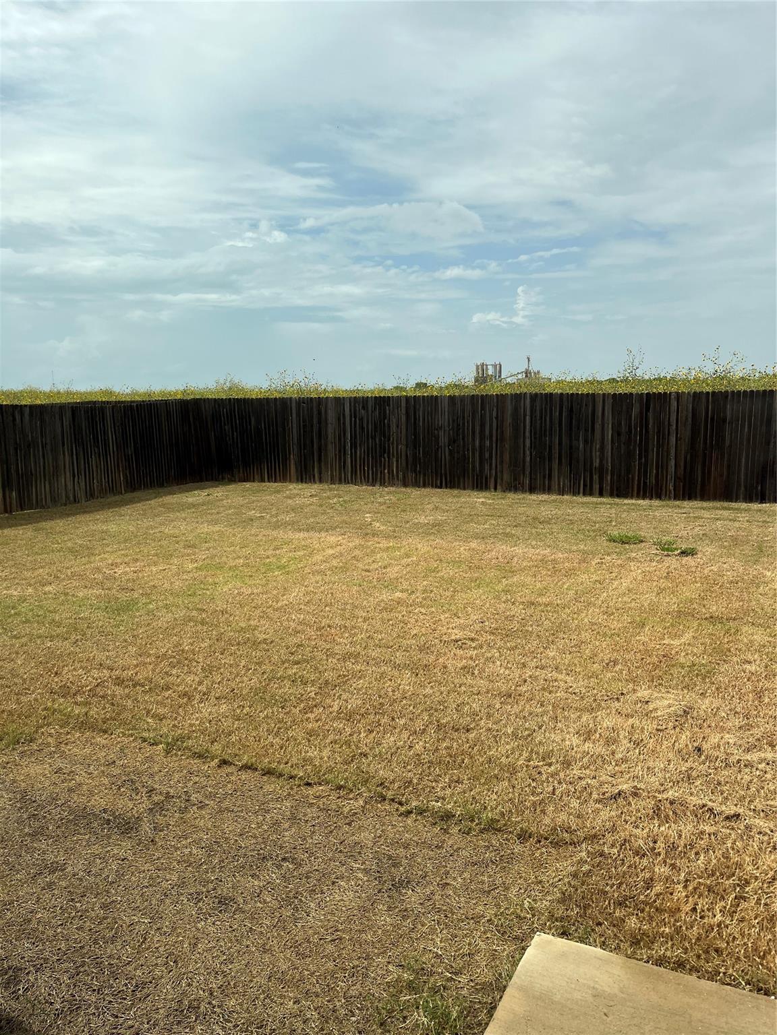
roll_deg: +1.3
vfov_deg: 67.3
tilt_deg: -8.3
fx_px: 778
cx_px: 388
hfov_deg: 53.1
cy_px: 518
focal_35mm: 26
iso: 50
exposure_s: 1/4310
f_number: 1.6
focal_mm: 5.1
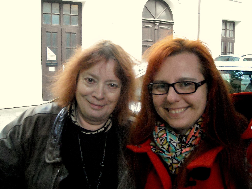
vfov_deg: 40.7
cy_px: 94
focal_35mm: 35
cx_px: 126
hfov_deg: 52.6
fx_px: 255
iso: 800
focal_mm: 5.7
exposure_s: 1/80
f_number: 2.8
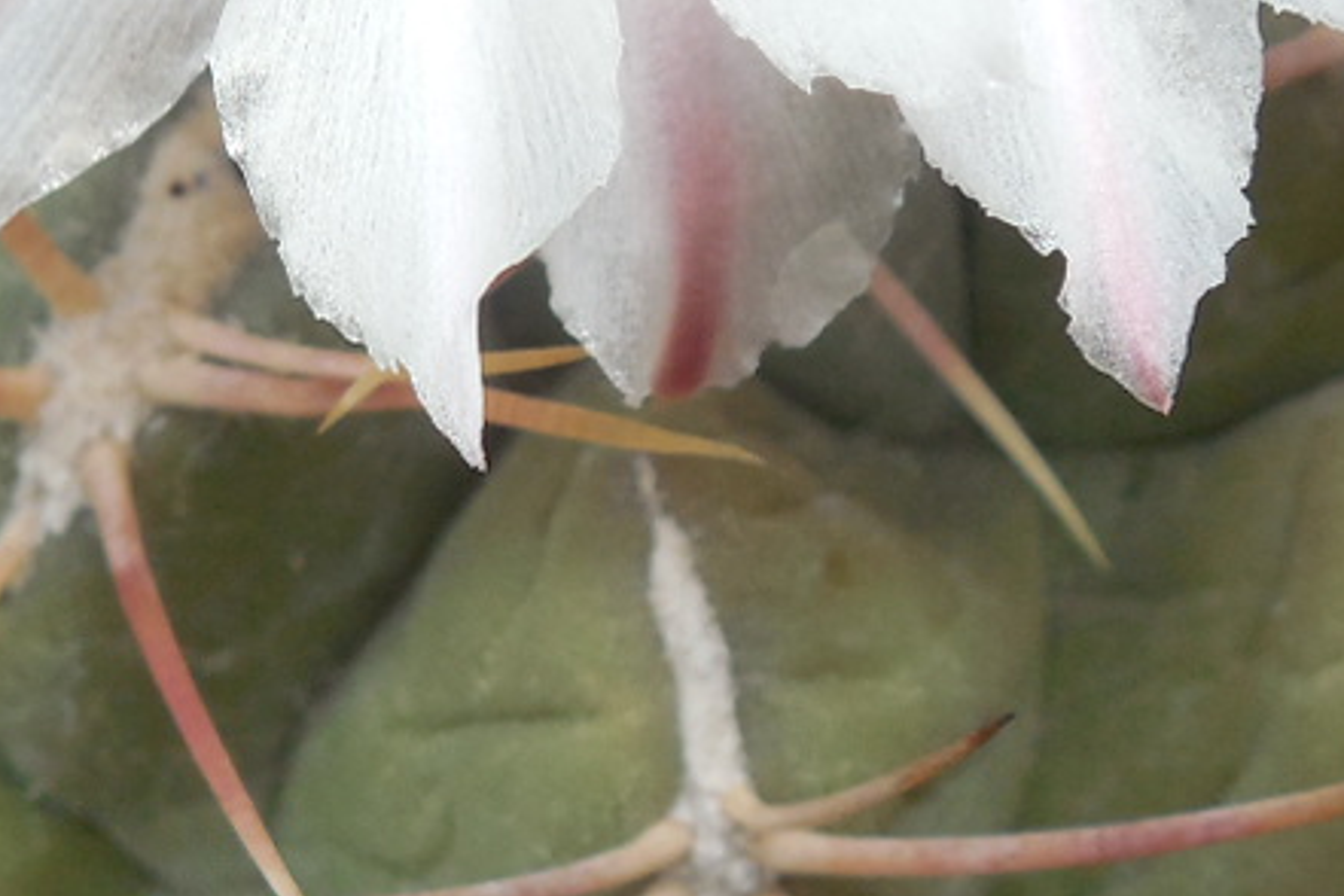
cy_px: 436
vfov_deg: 11.7
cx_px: 357
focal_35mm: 117
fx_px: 4368
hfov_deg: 17.4
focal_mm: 5.6
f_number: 3.6
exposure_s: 1/200
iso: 125
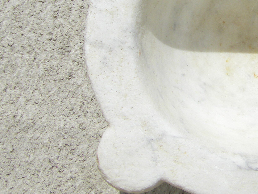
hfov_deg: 19.1
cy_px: 36
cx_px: 238
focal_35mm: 101
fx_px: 753
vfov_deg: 14.6
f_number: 7
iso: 64
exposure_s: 1/500
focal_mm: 6.3
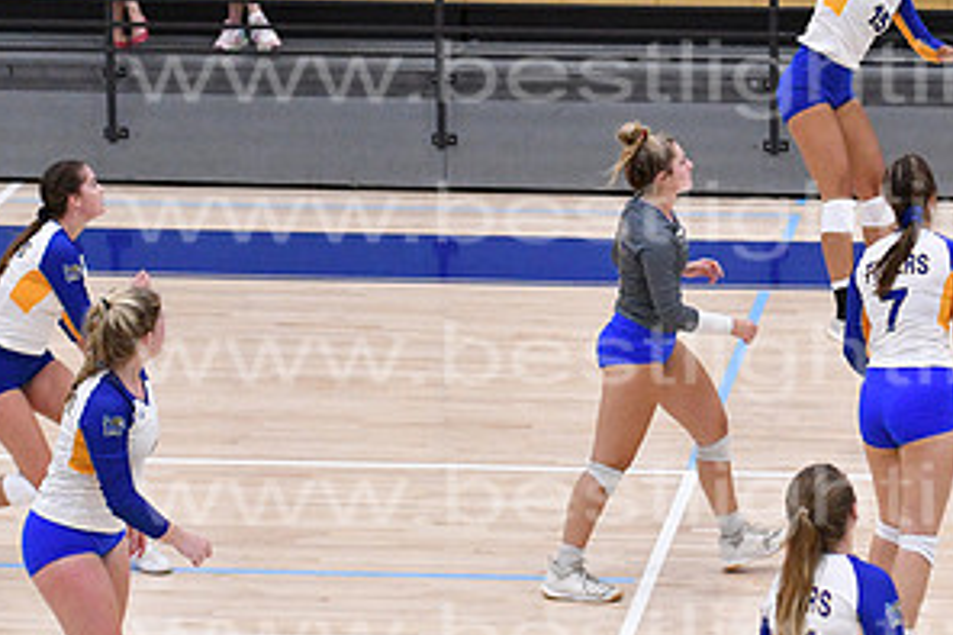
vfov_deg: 6.7
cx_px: 863
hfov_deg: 9.9
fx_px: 5450
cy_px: 150
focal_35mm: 206
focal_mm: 70
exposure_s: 1/1000
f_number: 3.2
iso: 6400
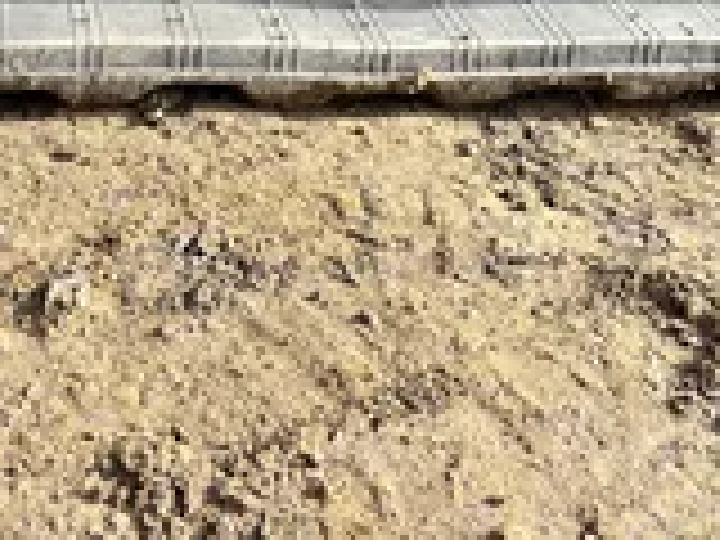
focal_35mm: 65
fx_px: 1352
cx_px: 158
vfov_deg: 21.3
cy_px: -72
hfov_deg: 29.2
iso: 50
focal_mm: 5.1
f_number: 1.6
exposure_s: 1/537
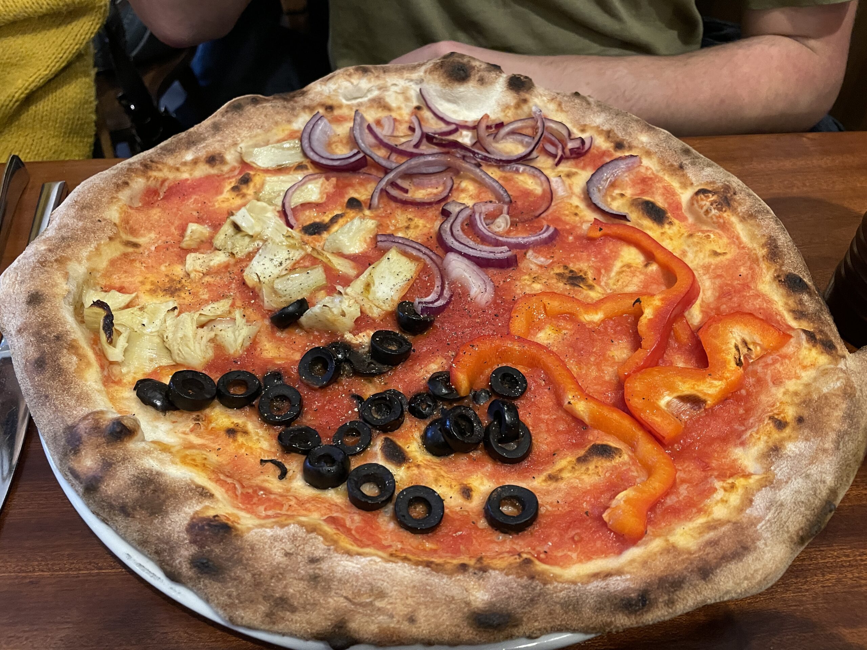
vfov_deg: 53.1
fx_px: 651
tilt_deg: -47.8
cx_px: 434
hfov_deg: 67.3
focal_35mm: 26
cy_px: 325
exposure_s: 1/25
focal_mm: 4.2
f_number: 1.6
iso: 500
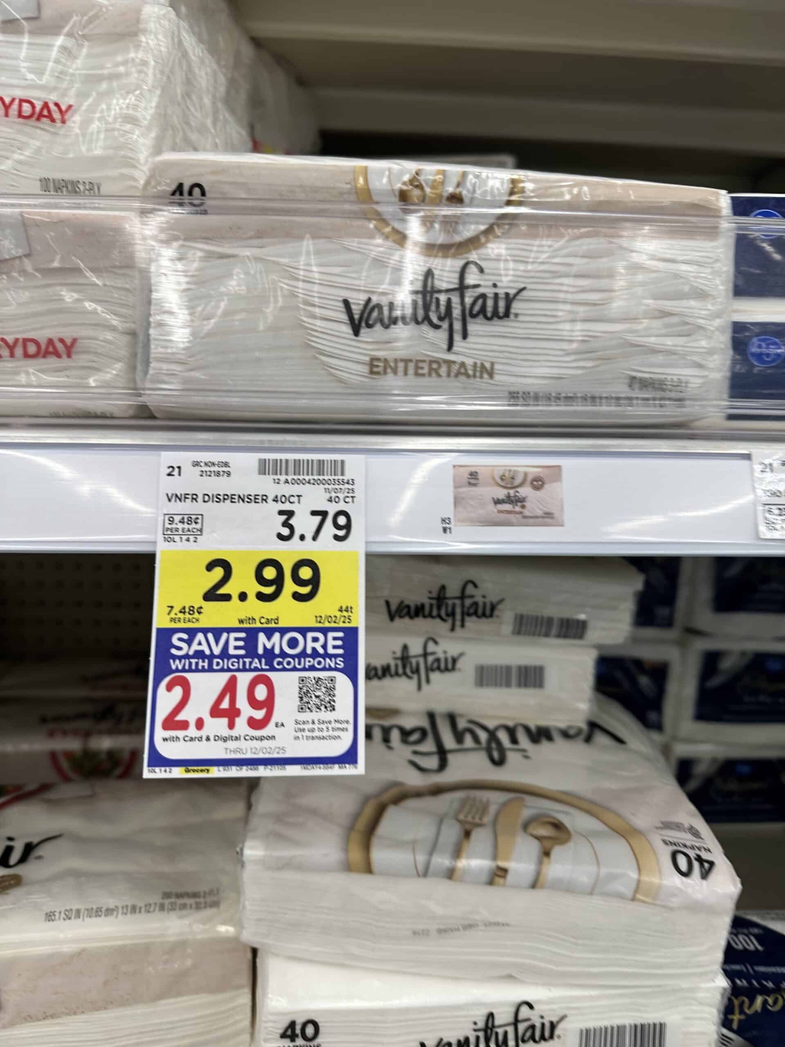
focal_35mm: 24
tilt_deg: -9.9
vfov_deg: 71.6
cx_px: 392
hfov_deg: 56.8
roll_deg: -2.7
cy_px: 524
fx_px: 726
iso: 64
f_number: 1.78
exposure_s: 1/62
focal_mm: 6.86
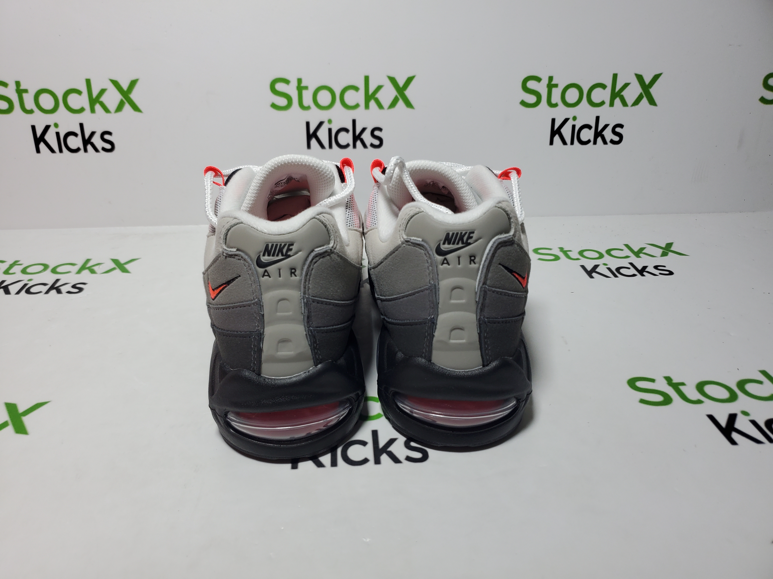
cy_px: 290
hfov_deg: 67.3
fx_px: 581
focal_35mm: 26
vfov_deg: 53.1
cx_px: 386
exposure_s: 1/539
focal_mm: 4.3
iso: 50
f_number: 1.5
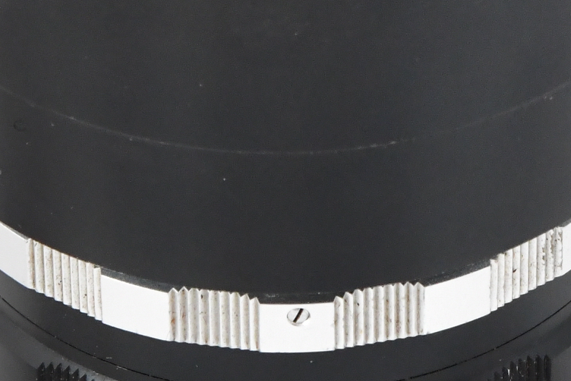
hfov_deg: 4.5
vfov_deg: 3.0
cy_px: -147
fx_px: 7216
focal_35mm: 455
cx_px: 706
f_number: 13
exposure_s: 1/125
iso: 2000
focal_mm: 86
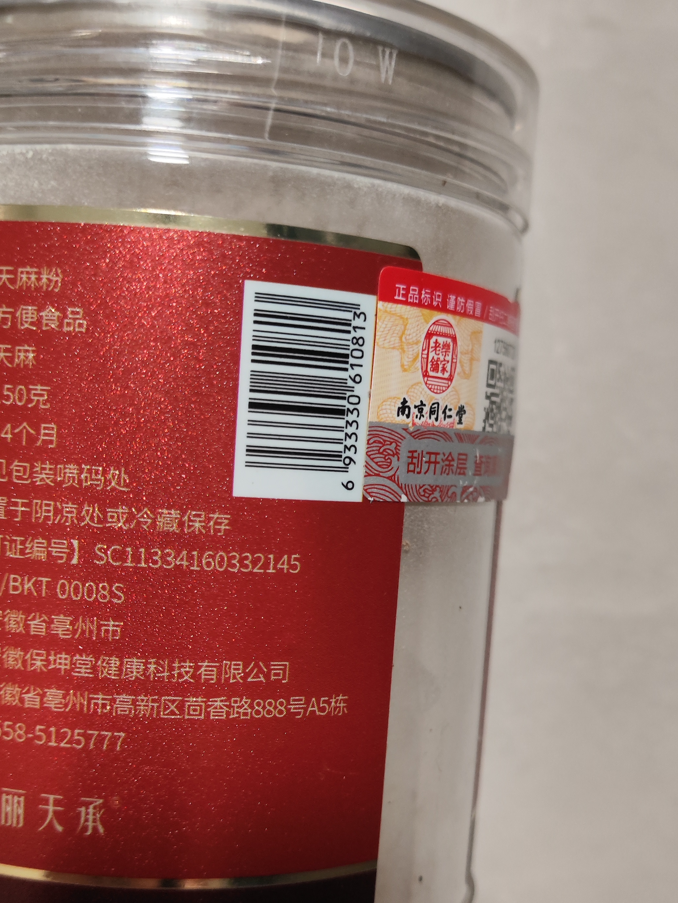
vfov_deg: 46.4
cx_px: 302
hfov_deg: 35.9
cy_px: 565
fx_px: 1044
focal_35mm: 40
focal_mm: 4.68
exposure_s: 1/33.3
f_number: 1.8
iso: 89
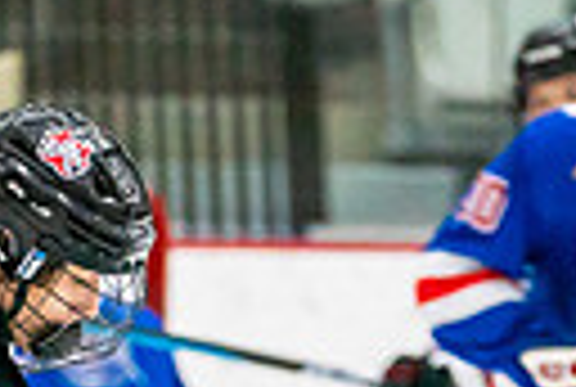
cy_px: 882
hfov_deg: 2.2
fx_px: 15187
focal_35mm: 947
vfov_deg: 1.5
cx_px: 126
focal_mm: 181
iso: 3200
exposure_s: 1/1250
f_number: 2.8
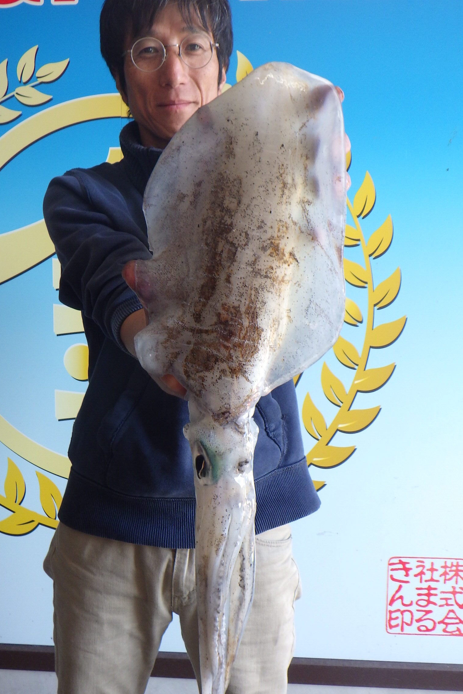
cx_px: 175
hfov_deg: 39.7
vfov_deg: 57.2
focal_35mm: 33
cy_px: 344
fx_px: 636
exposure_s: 1/45
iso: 160
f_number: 3.5
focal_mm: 5
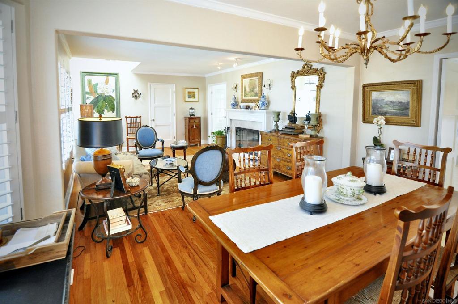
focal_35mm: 16
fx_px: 210
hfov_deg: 95.1
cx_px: 229
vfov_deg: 71.9
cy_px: 152
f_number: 3.5
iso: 800
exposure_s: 1/50
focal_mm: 11
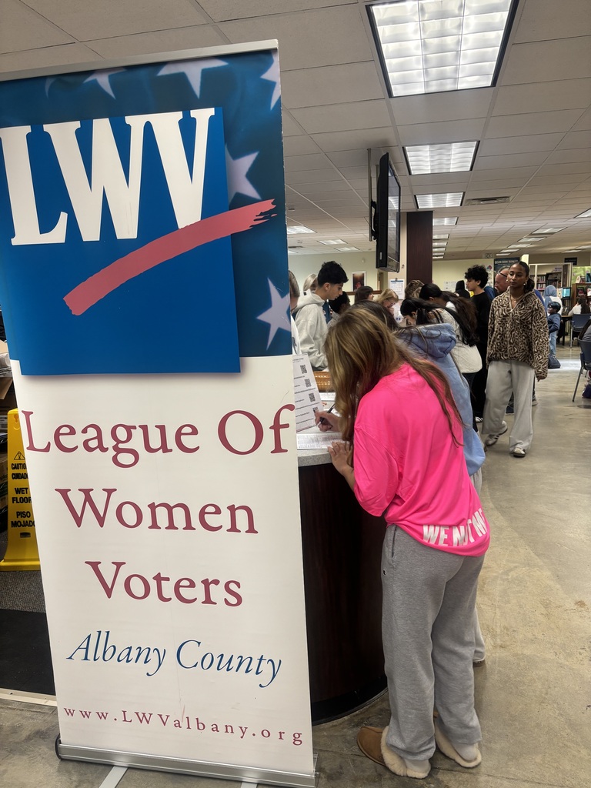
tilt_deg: -9.5
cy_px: 394
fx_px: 592
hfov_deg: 53.1
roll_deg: +1.1
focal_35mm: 26
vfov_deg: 67.3
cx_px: 296
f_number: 1.6
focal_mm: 5.96
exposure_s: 1/60
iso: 100
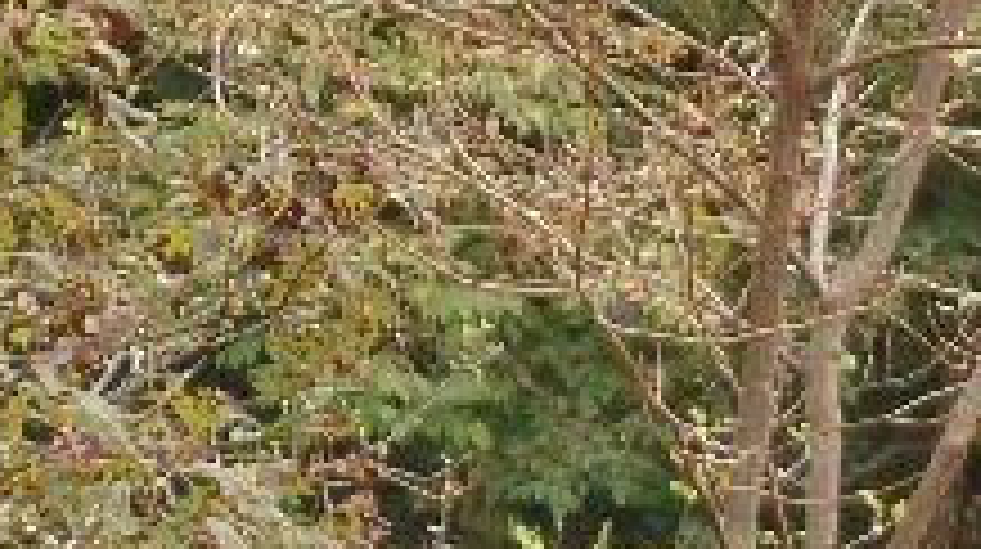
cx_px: 1886
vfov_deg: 3.6
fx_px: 8522
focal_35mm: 328
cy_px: 1287
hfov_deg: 6.4
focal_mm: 11.4
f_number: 3.6
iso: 80
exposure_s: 1/90
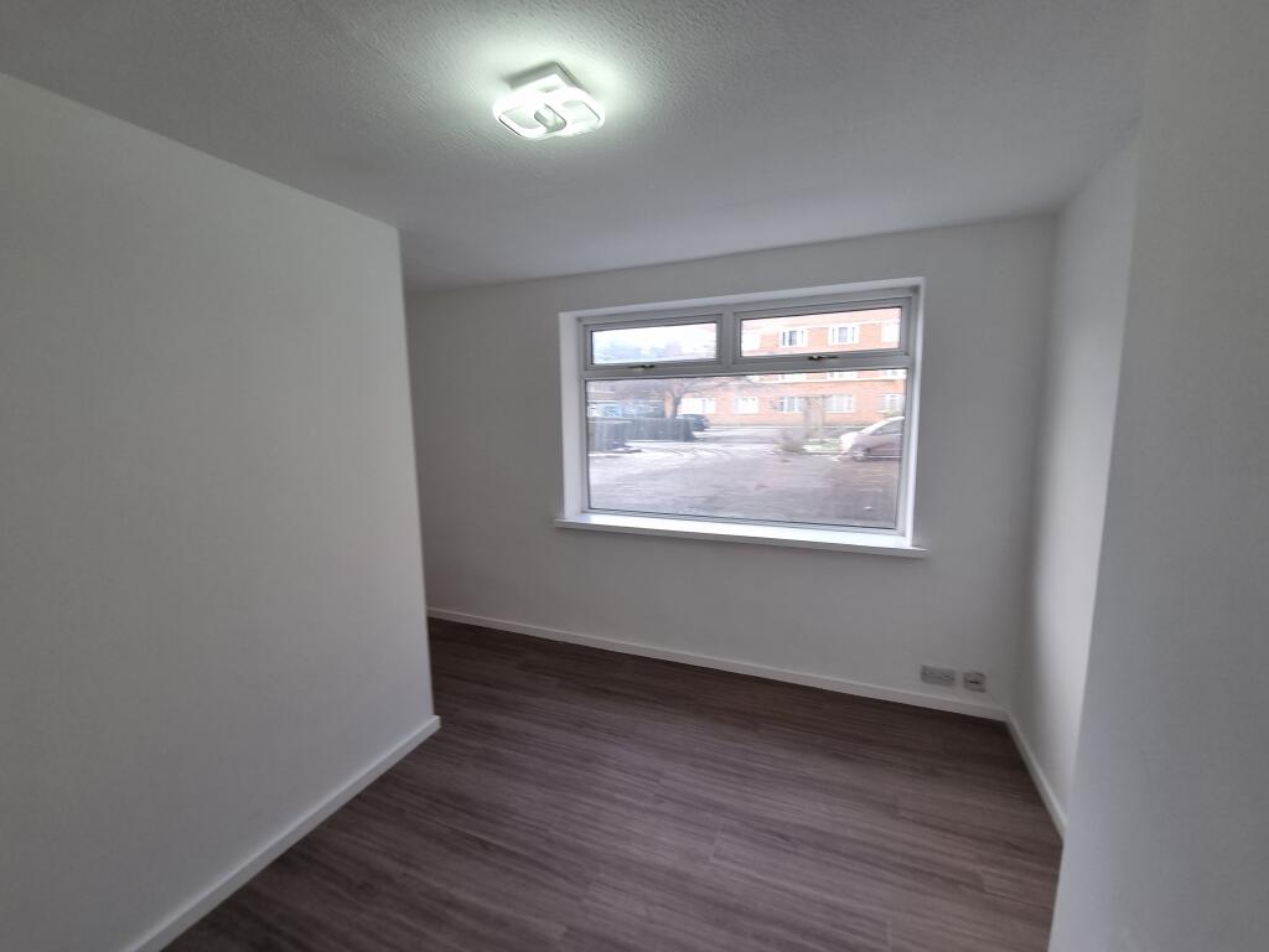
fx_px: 477
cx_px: 634
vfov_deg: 89.9
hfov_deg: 106.2
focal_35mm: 13
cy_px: 476
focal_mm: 2.2
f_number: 2.2
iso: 50
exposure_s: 1/50
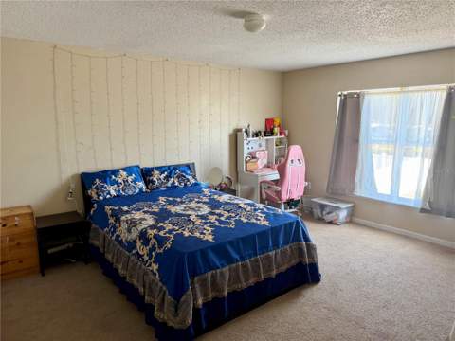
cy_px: 170
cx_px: 228
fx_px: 315
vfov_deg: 56.8
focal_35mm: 24
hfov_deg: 71.6
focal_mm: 6.76
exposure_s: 1/95
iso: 200
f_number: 1.78
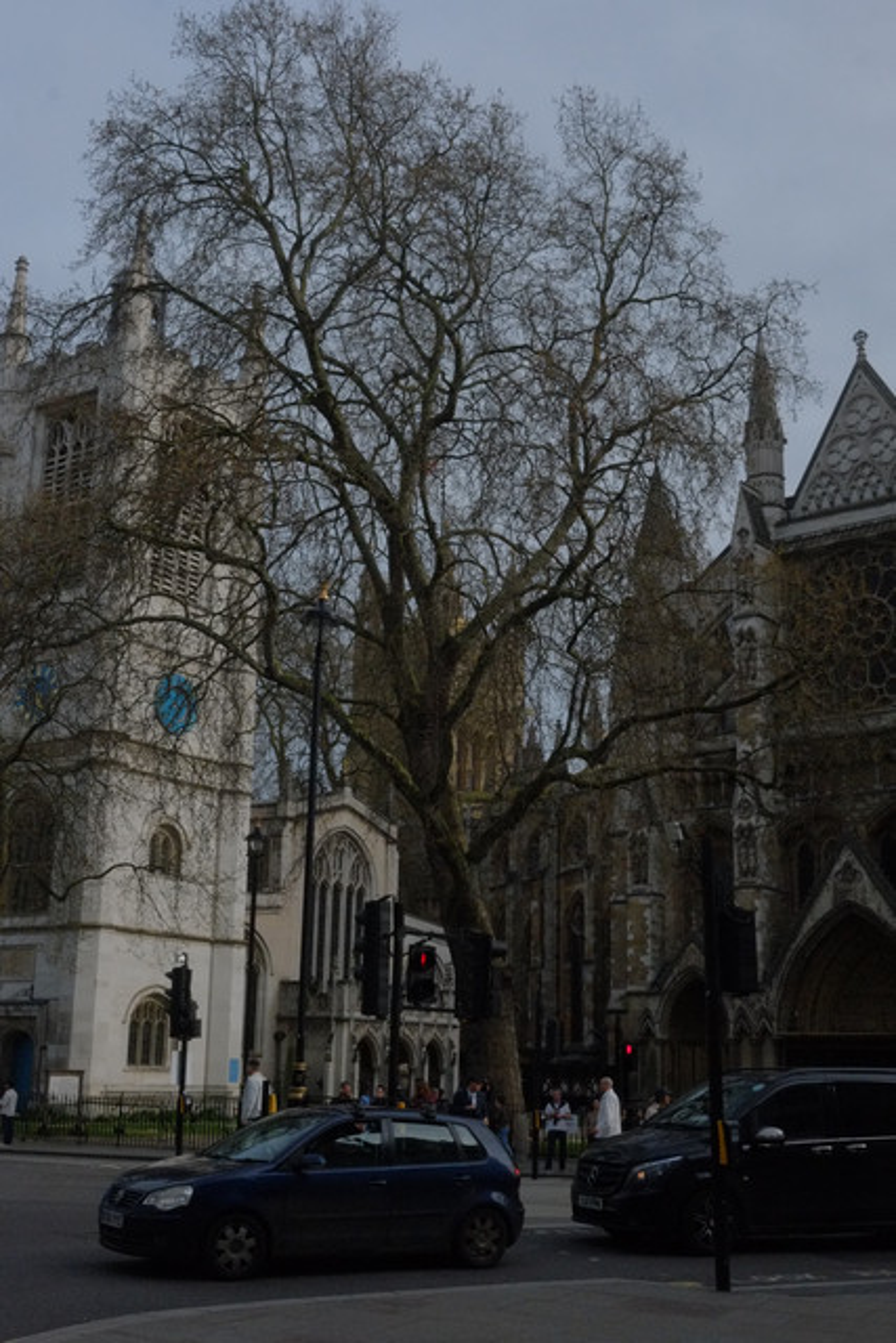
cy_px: 672
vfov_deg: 47.4
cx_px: 448
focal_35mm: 41
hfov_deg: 32.6
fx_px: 1530
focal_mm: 27
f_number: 16
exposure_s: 1/2200
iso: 3200
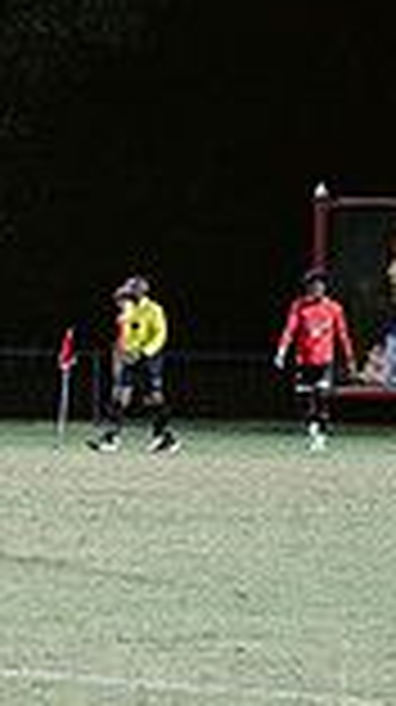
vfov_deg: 6.2
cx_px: -873
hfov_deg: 3.4
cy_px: 254
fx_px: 6514
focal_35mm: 348
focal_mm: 90
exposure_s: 1/160
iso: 2000
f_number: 3.5
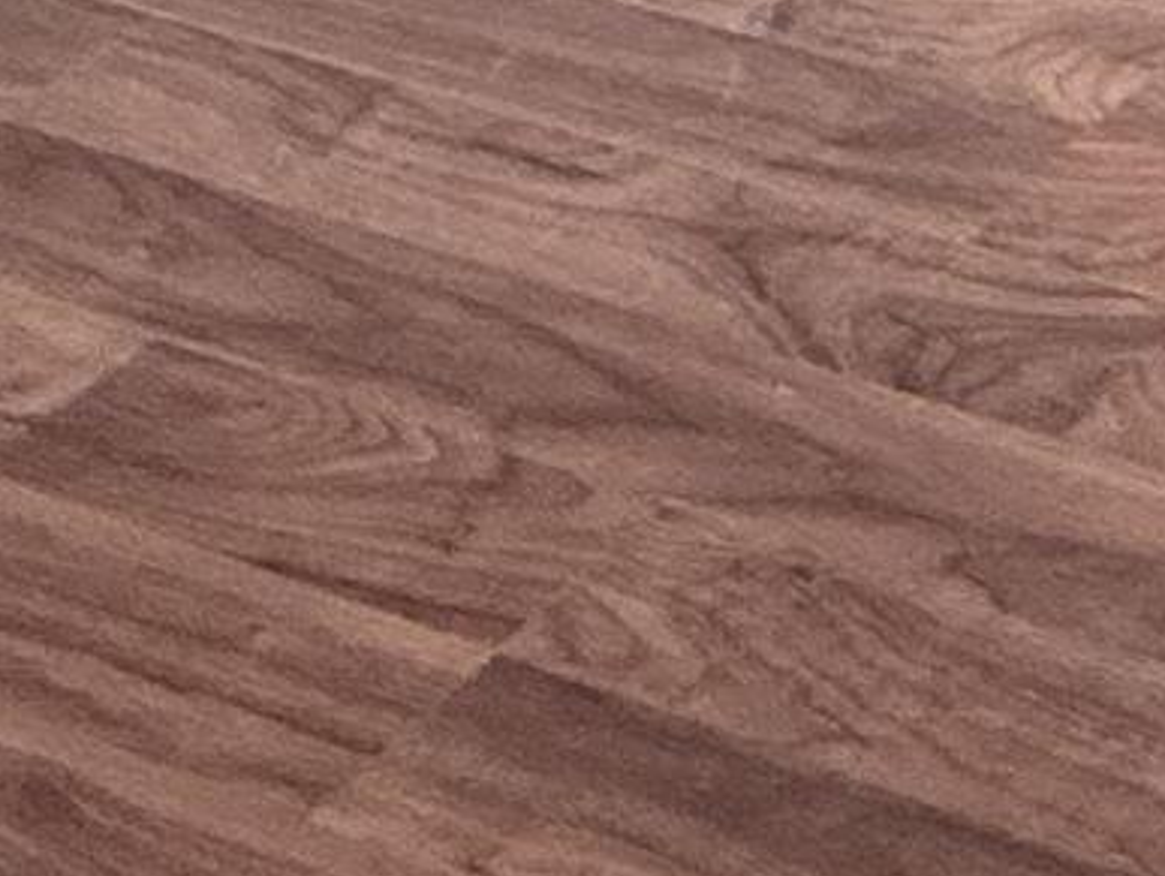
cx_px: 2622
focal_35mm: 111
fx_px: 3739
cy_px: -1701
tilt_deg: -10.5
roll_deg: +0.3
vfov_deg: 10.1
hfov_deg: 13.8
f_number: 2.2
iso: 320
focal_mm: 2.22
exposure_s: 1/60
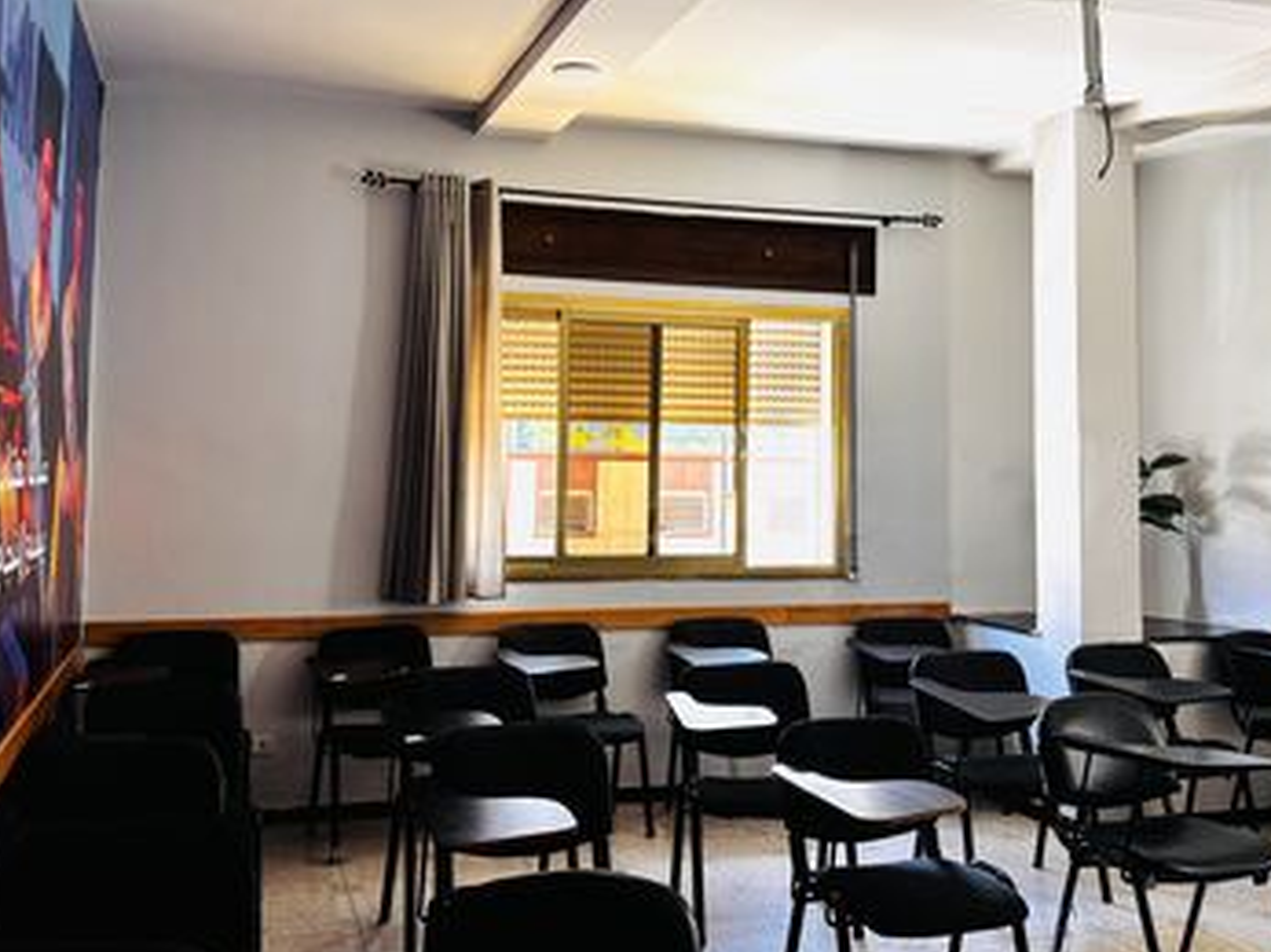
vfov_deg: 39.4
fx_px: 1321
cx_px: 615
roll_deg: -0.9
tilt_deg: +3.5
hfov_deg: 51.4
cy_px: 359
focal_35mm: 36
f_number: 1.6
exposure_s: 1/50
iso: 100
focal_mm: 5.96
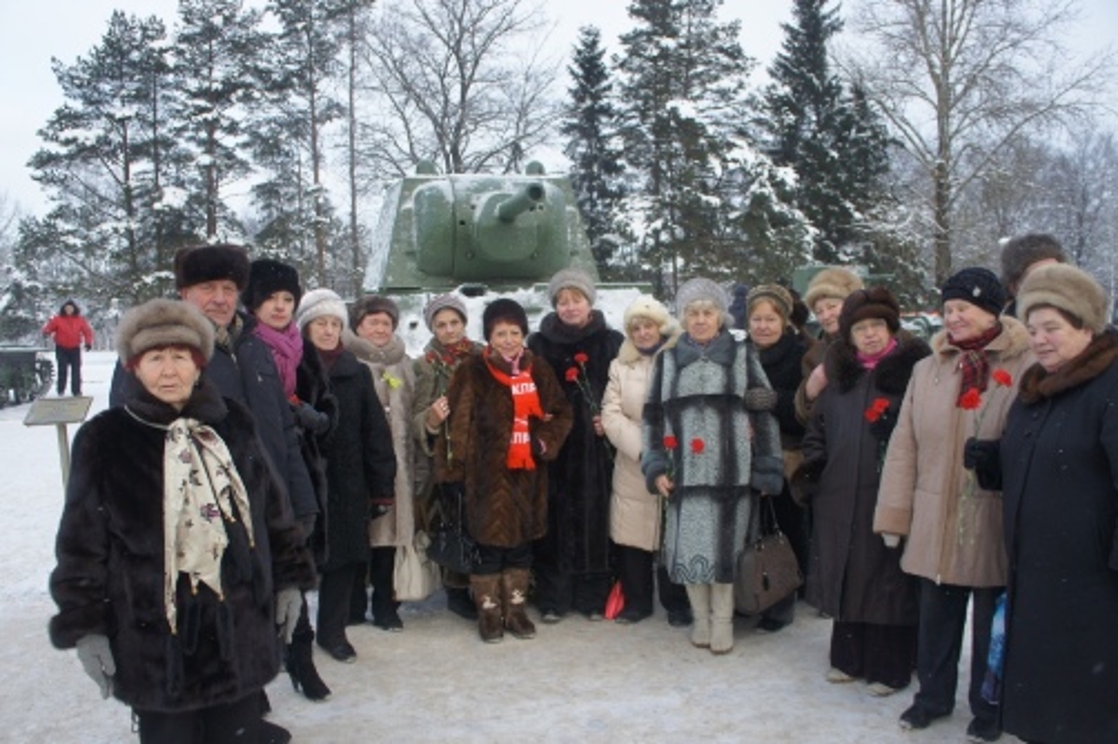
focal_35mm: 27
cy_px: 372
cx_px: 559
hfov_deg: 67.4
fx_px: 838
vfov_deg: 47.9
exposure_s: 1/200
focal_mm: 18
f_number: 4.5
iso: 200
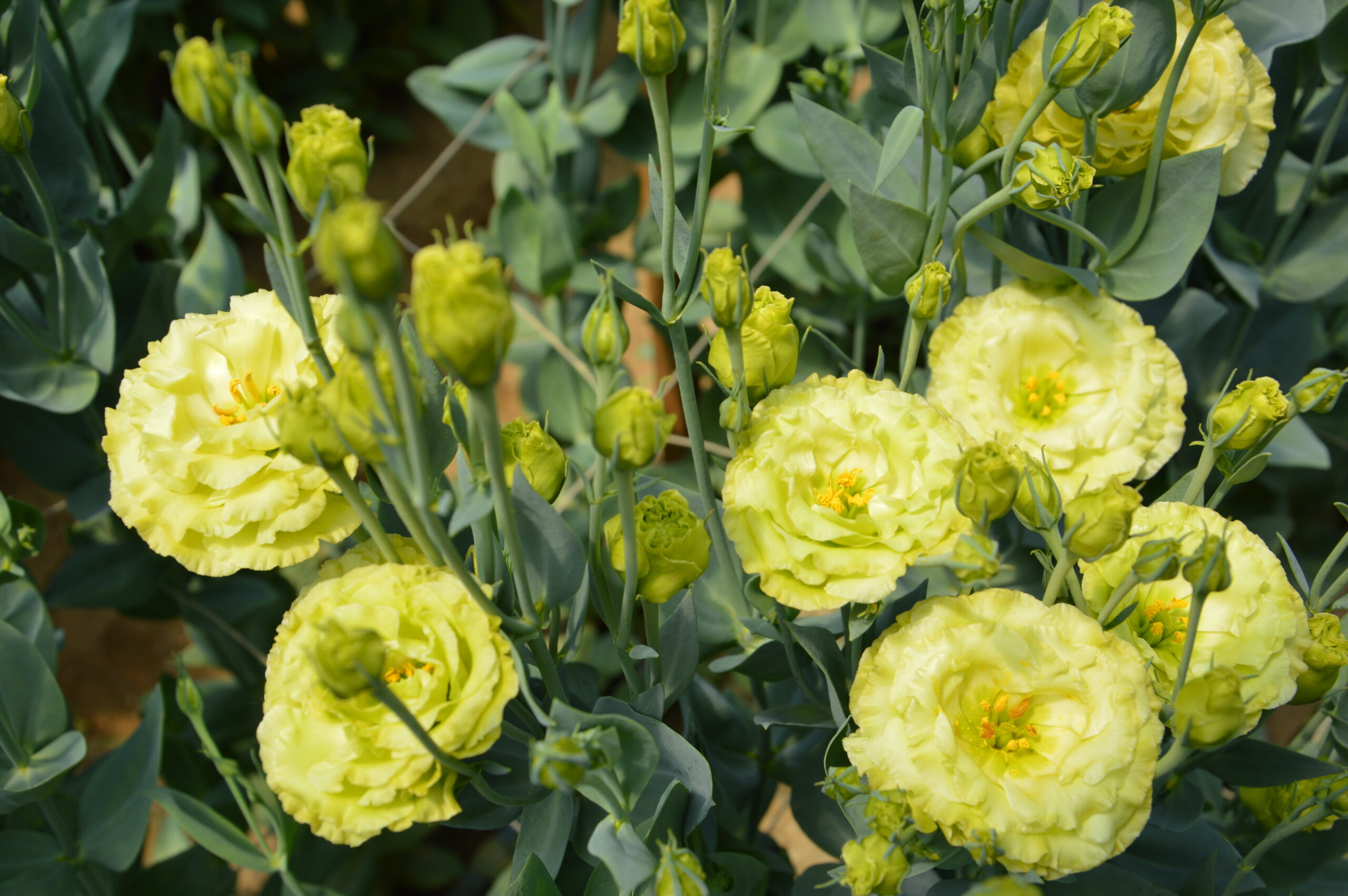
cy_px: 448
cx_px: 674
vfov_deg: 28.0
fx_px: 1796
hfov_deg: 41.1
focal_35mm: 48
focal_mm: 32
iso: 100
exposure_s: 1/250
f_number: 8
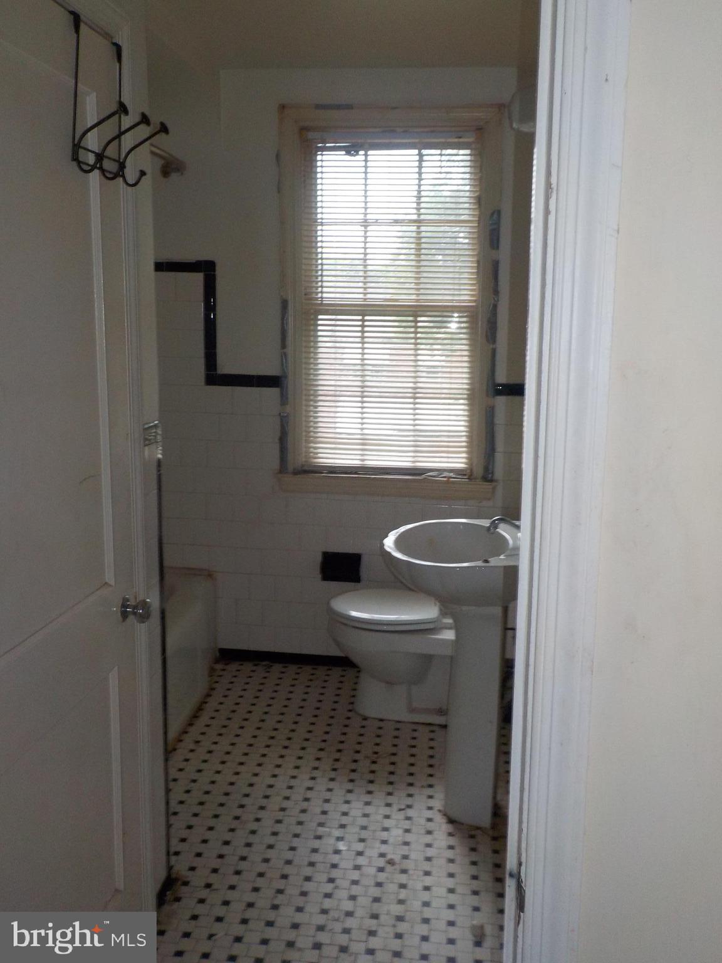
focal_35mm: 30
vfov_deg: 60.0
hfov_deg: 46.8
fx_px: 834
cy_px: 482
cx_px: 361
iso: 200
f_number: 3.3
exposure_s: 1/30
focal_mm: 4.1
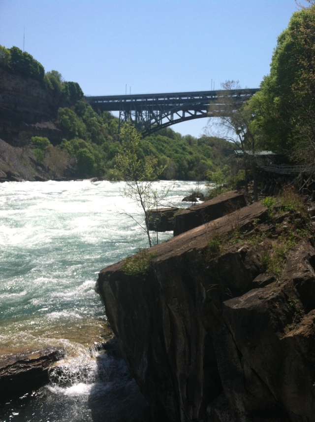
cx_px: 158
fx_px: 426
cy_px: 211
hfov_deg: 40.6
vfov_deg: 52.7
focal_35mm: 35
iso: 80
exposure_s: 1/1154
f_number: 2.8
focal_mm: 3.85
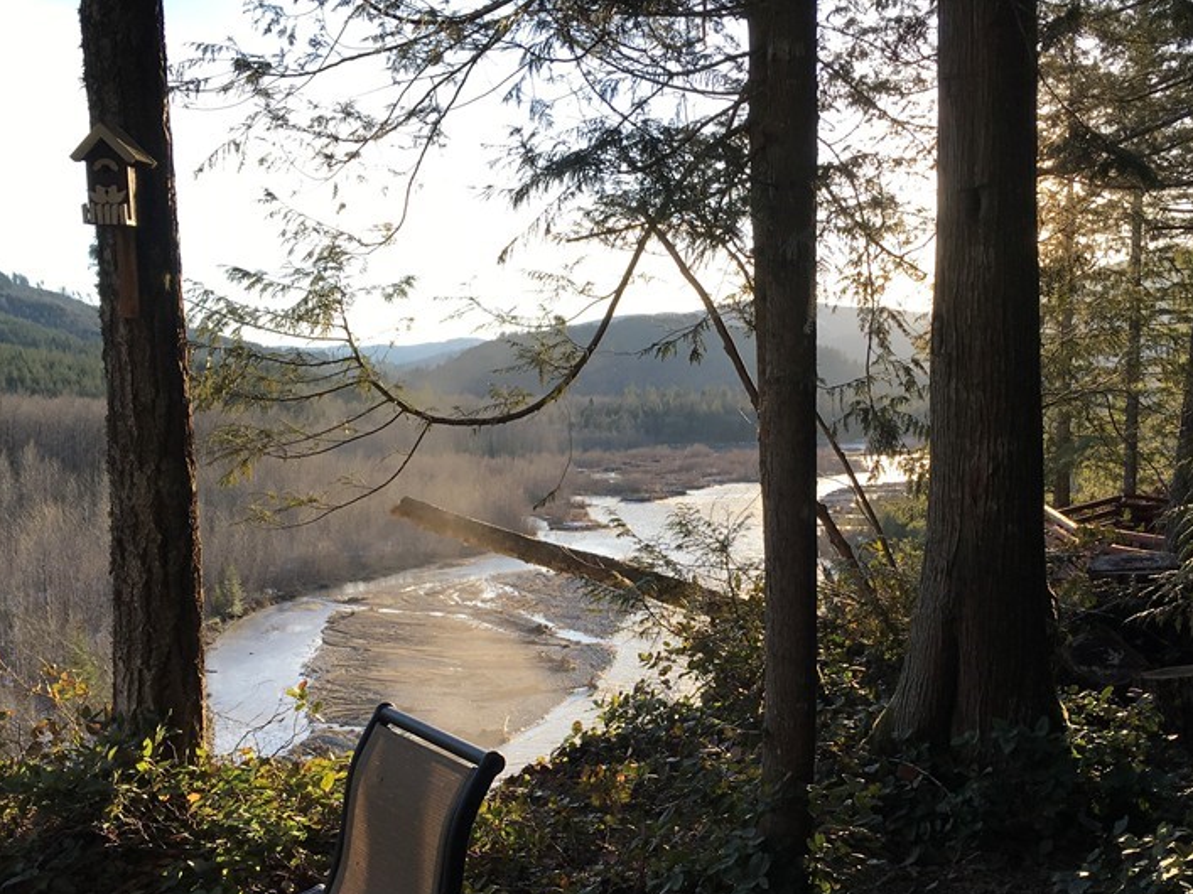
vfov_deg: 33.9
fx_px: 1447
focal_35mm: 42
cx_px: 749
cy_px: 619
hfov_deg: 44.4
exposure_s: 1/413
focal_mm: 4.15
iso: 25
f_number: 2.2
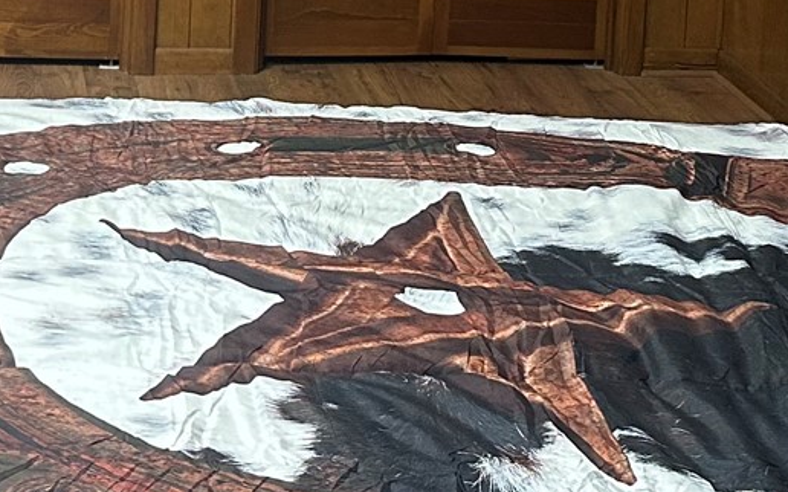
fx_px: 2168
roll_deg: -2.4
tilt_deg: -7.2
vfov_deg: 12.3
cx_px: 266
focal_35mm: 101
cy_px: -269
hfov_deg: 20.5
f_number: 1.78
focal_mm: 6.86
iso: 320
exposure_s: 1/60
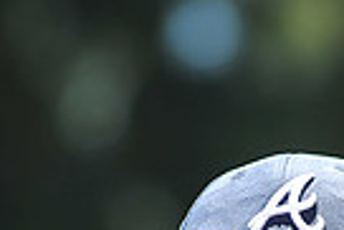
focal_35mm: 850
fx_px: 8131
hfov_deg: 2.4
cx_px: 304
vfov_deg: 1.6
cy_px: 445
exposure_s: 1/1000
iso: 200
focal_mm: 200
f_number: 4.5
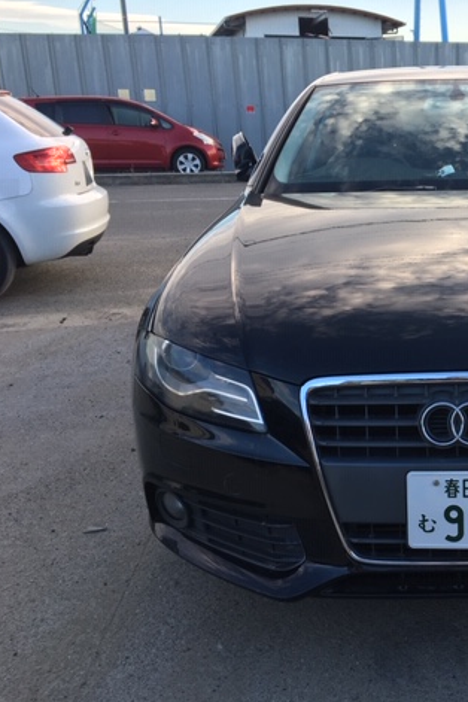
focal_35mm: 41
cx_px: 459
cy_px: 350
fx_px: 799
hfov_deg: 30.5
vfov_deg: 47.4
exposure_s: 1/201
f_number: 2.2
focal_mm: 4.15
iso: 25
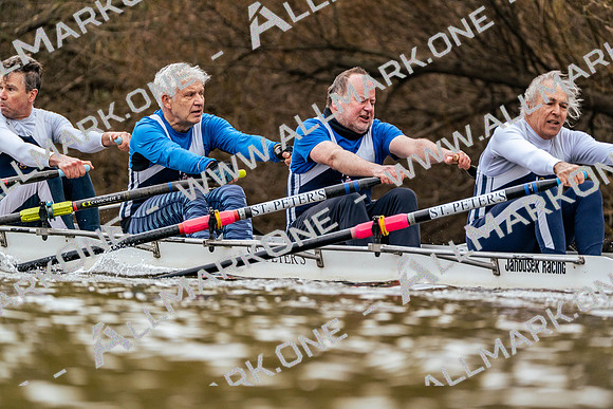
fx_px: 10219
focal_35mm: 600
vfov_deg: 2.3
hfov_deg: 3.4
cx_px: 306
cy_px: 204
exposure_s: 1/2000
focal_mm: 600
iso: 2000
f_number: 6.3
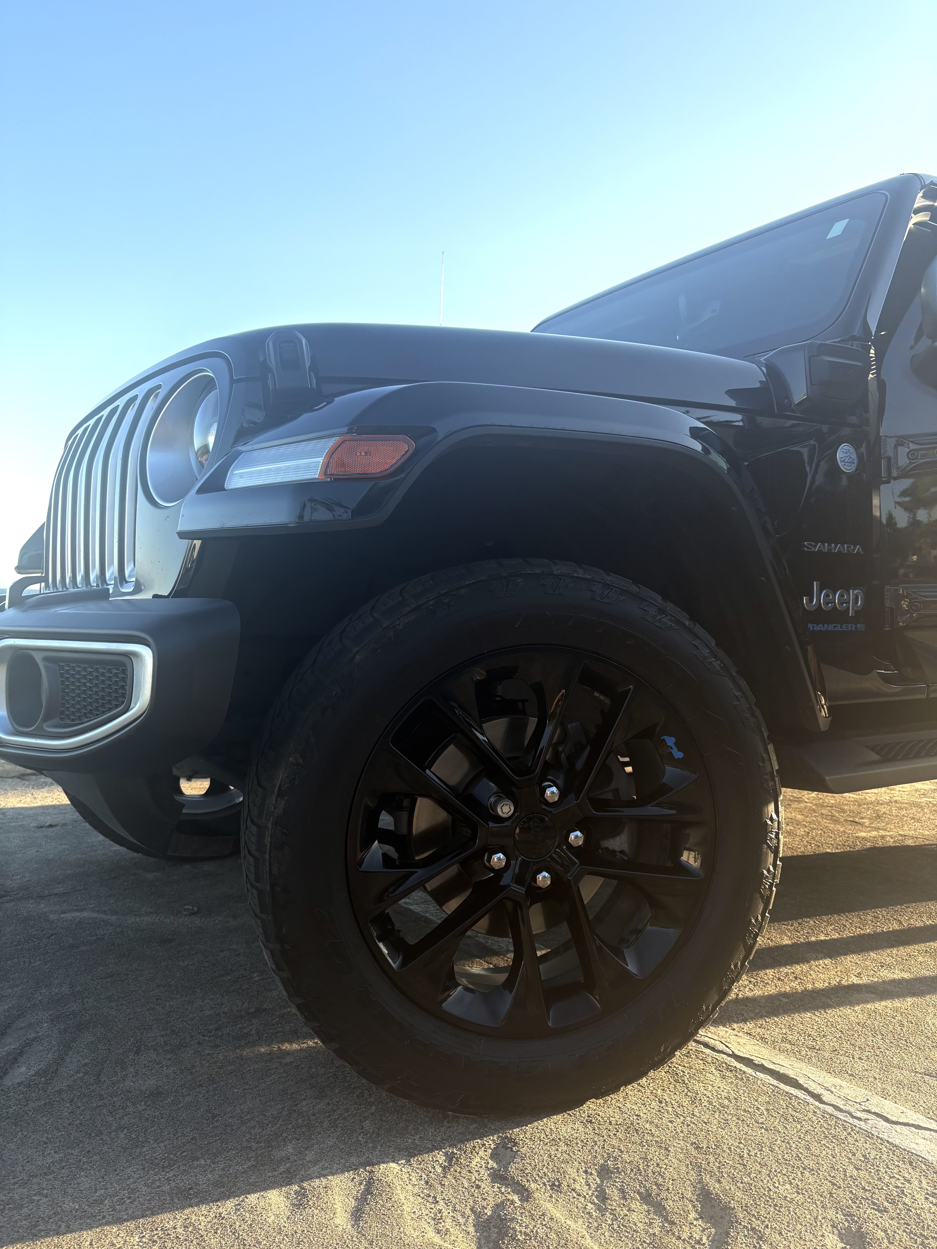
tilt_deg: -1.7
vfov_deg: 67.3
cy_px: 624
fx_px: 938
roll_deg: -1.5
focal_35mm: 26
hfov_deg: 53.1
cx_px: 468
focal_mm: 5.96
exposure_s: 1/756
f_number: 1.6
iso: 50
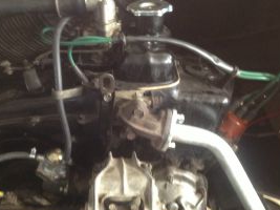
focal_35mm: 63
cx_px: 110
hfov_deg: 30.6
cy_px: 105
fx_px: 509
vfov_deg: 23.3
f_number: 2.4
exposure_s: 1/20
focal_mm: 4.28
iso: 125
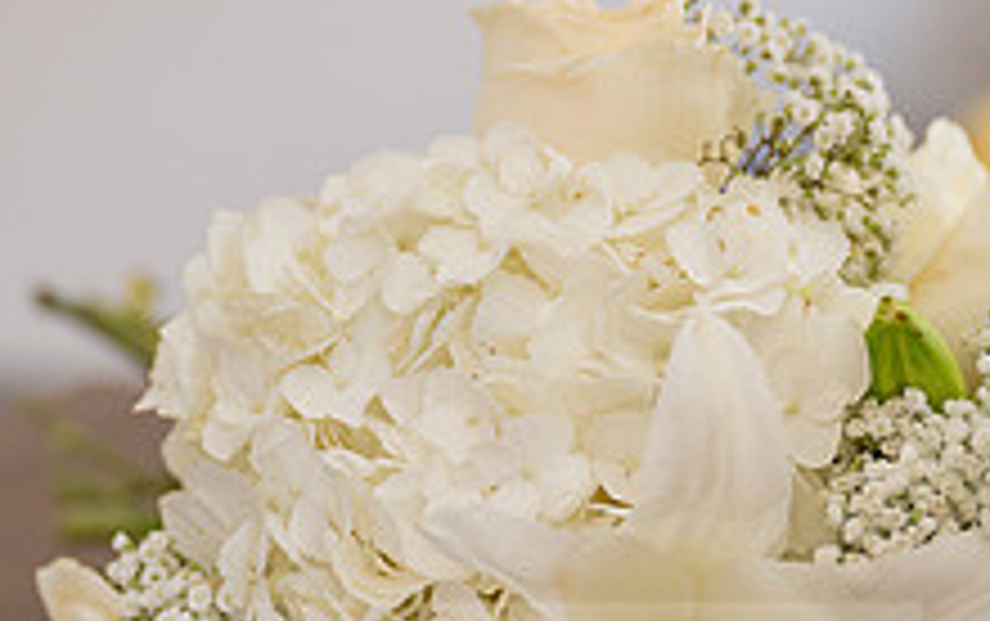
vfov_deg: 9.5
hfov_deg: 15.2
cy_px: 709
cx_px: 540
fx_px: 3700
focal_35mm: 137
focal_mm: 51
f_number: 2.8
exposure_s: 1/160
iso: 800
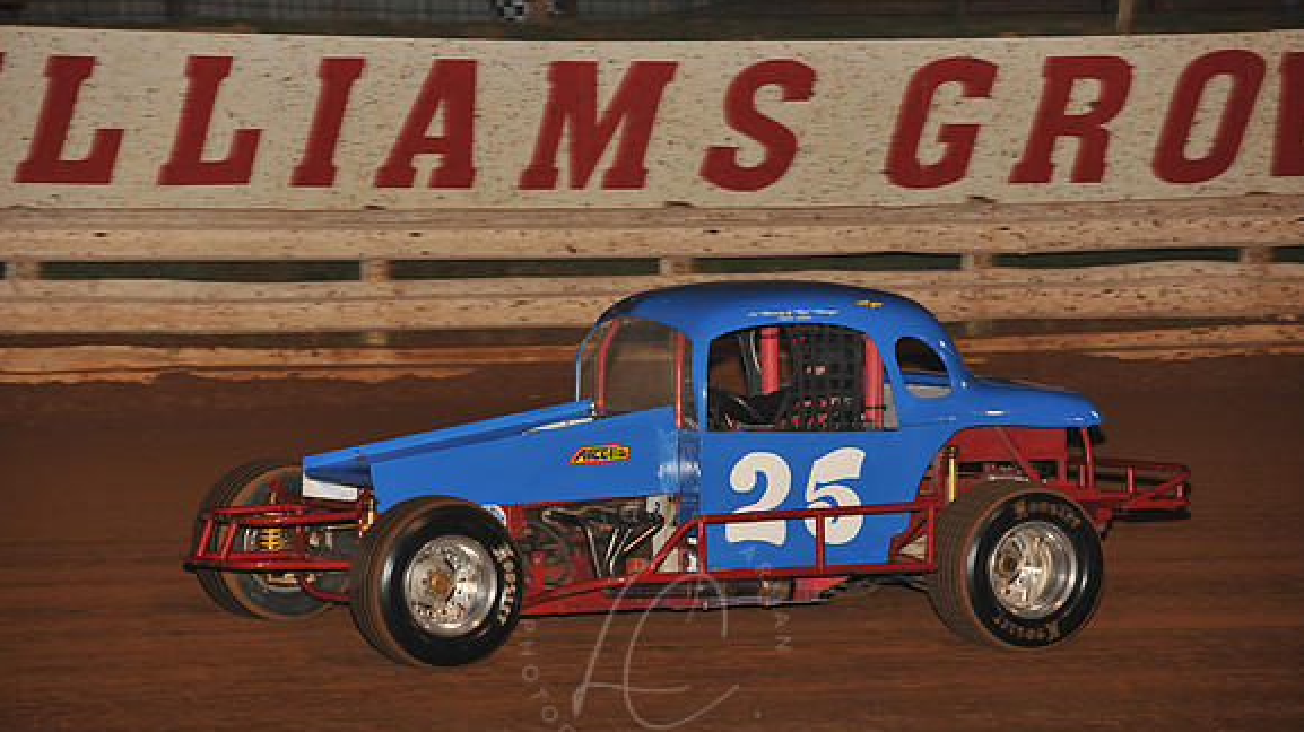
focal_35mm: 179
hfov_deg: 12.0
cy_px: 432
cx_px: 653
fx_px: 6187
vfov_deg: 6.8
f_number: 6.3
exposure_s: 1/320
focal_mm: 170
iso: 800
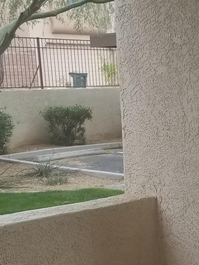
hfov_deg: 17.7
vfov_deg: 23.6
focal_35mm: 81
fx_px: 621
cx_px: 207
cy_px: 228
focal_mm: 4.25
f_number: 1.7
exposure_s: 1/120
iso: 80
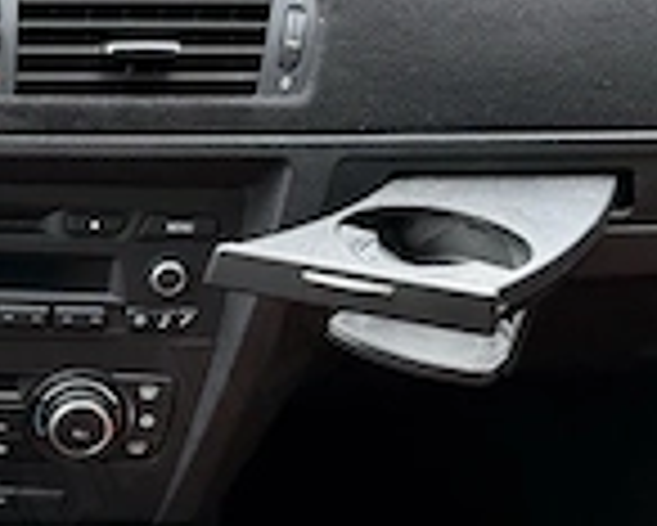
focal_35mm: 96
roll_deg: +0.2
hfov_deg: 18.1
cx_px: -288
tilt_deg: -28.8
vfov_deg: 16.0
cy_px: 391
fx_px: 1868
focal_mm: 6.76
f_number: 1.78
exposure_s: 1/171
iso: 200
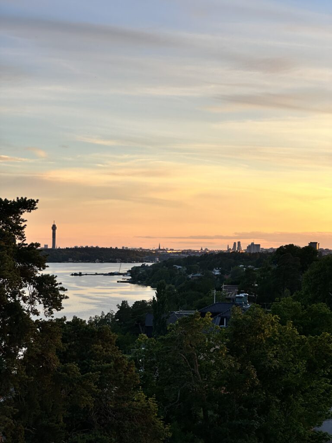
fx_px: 985
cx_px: 166
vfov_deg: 25.3
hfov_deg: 19.1
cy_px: 222
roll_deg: -1.4
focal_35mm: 77
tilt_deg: +1.6
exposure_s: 1/155
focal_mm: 9
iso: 32
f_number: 2.8
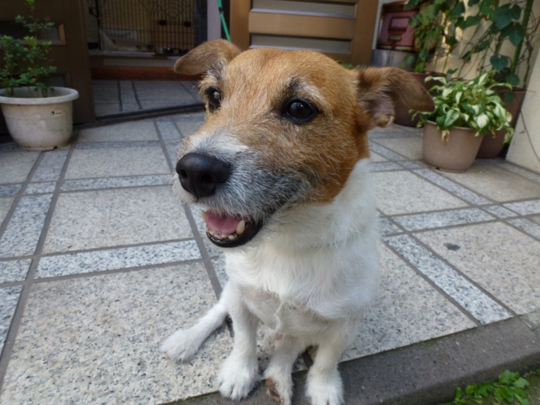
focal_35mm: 24
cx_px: 270
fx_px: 374
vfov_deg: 56.8
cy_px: 202
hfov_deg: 71.6
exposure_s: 1/80
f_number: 3.3
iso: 100
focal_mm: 4.3
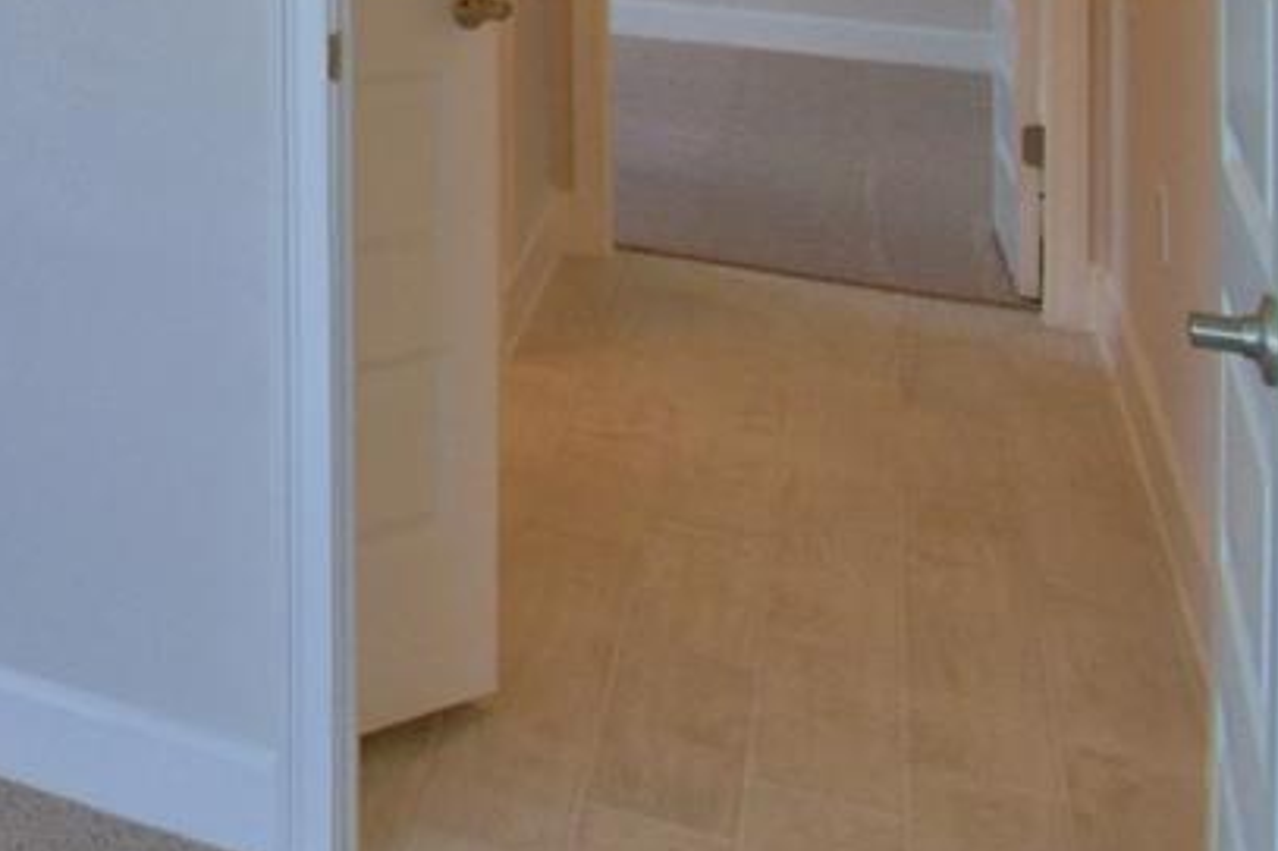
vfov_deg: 19.6
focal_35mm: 59
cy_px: -477
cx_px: -1140
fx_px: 2094
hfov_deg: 20.5
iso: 250
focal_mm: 10
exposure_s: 1/125
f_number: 4.5
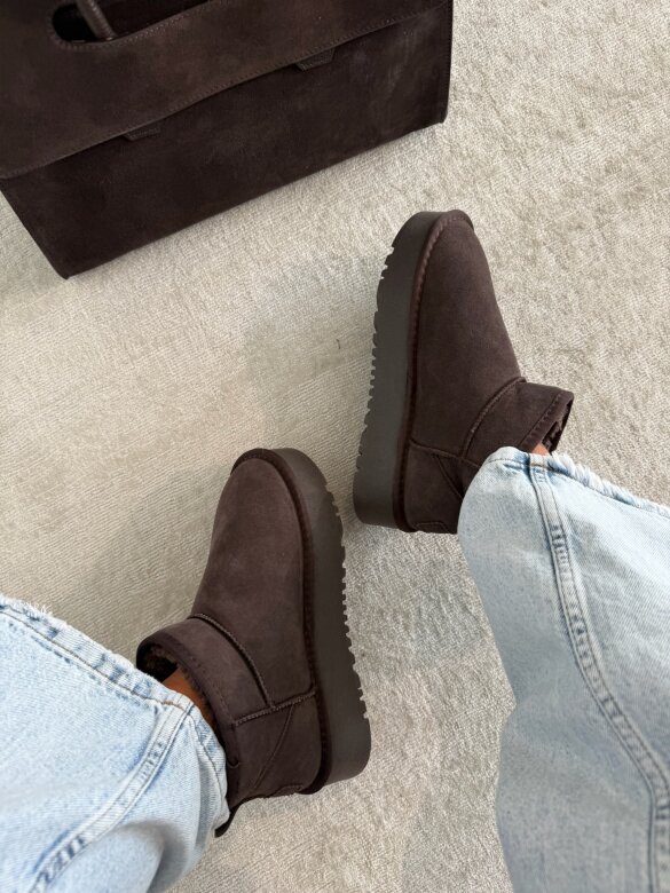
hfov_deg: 56.8
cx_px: 335
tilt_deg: -86.4
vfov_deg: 71.6
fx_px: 619
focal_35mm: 24
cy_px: 446
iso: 64
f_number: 1.78
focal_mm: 6.76
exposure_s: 1/121
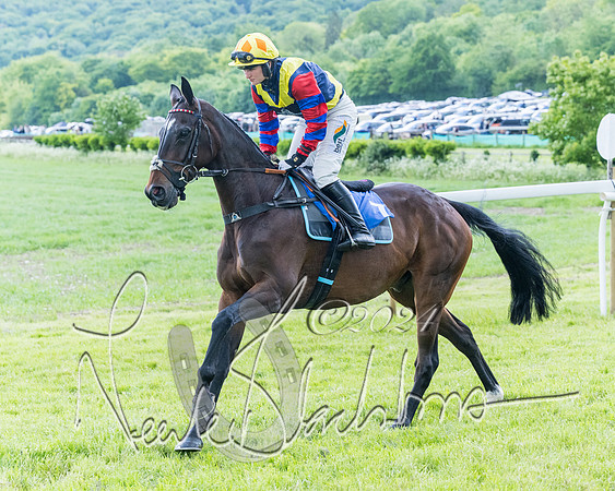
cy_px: 198
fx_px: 2023
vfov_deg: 13.8
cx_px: 333
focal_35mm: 111
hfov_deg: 17.3
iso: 800
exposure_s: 1/1600
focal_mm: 70
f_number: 4
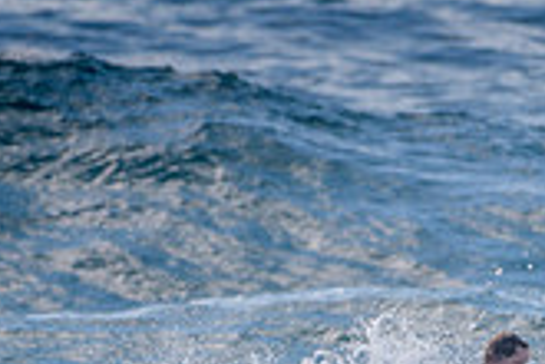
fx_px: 32607
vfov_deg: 0.6
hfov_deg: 1.0
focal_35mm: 2154
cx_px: 503
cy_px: 579
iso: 180
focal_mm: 500
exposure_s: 1/2000
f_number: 5.6
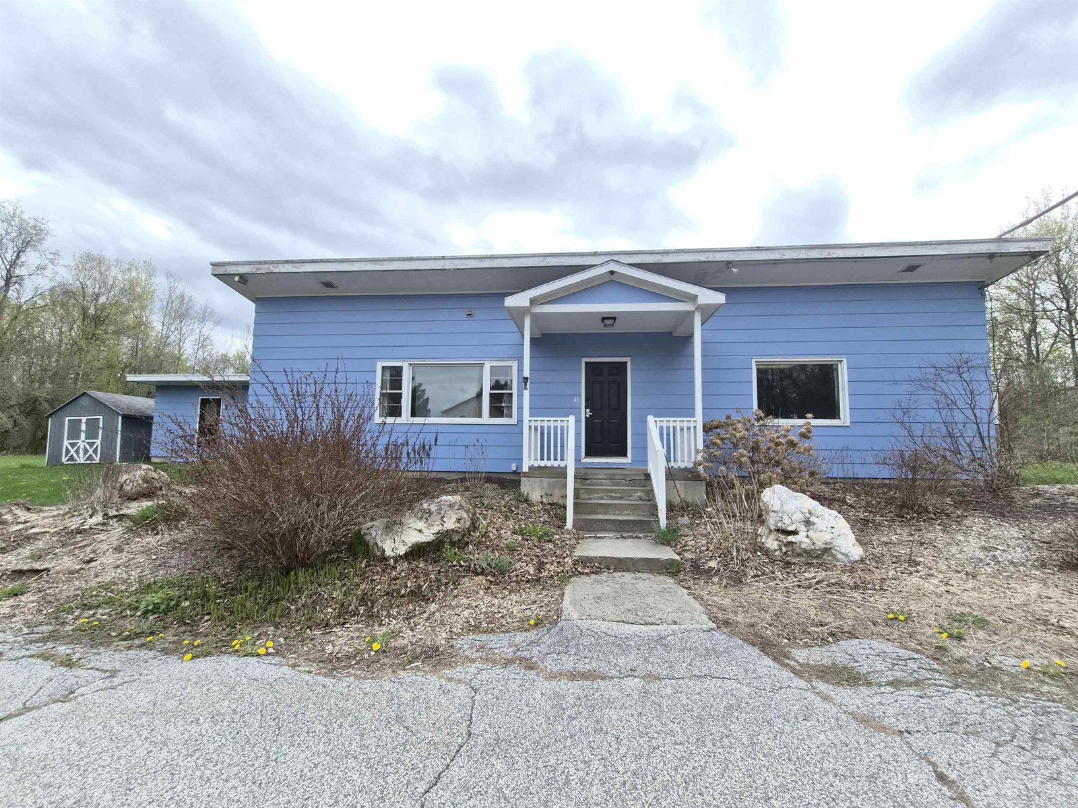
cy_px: 404
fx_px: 405
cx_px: 539
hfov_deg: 106.2
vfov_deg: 89.9
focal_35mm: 13
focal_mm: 1.7
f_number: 2.2
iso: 25
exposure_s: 1/1032
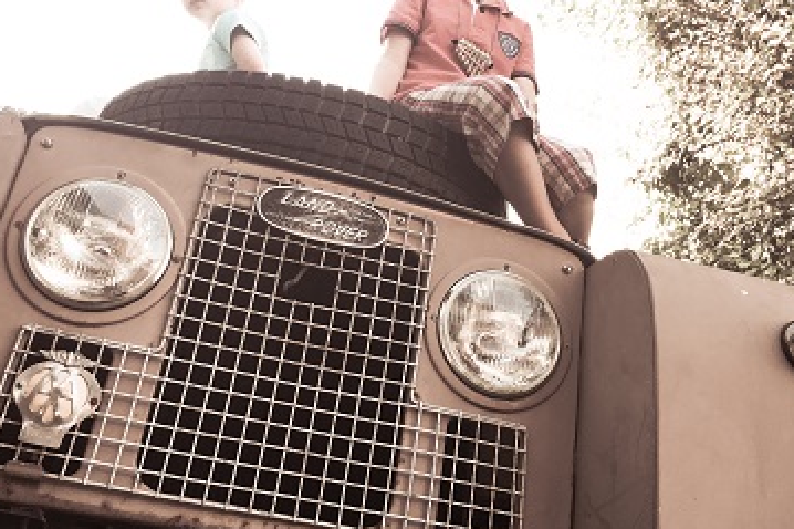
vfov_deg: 31.7
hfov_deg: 46.4
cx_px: 418
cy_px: 185
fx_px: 926
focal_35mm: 42
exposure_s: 1/100
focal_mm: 4.15
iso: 32
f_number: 2.2
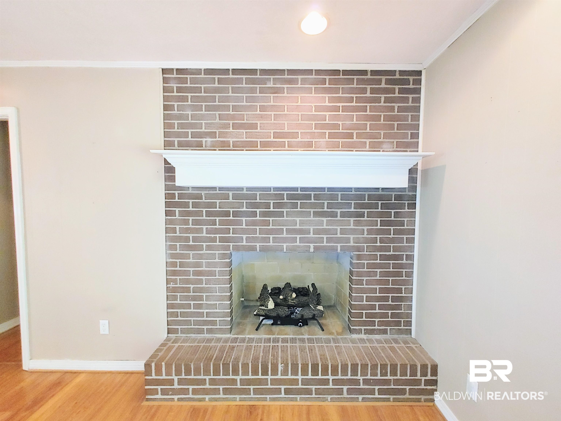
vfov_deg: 81.7
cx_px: 280
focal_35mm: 15
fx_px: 243
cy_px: 210
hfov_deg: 98.2
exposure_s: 1/24
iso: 200
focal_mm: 1.78
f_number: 1.9
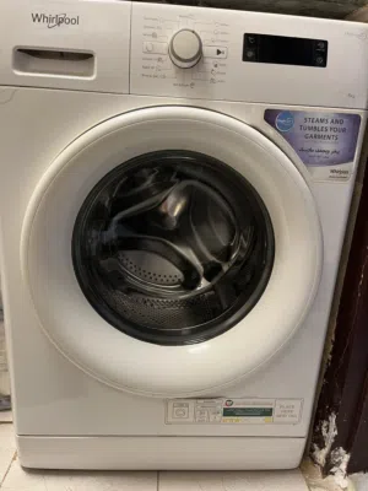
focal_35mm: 26
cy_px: 246
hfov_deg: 53.1
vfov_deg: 67.3
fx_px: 369
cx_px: 184
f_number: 1.6
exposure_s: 1/50
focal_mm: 5.1
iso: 200
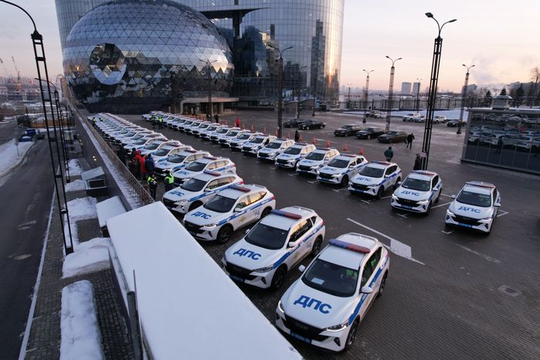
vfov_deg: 57.2
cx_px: 270
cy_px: 180
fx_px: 330
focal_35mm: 22
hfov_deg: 78.6
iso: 100
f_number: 2.8
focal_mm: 8.38
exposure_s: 1/40
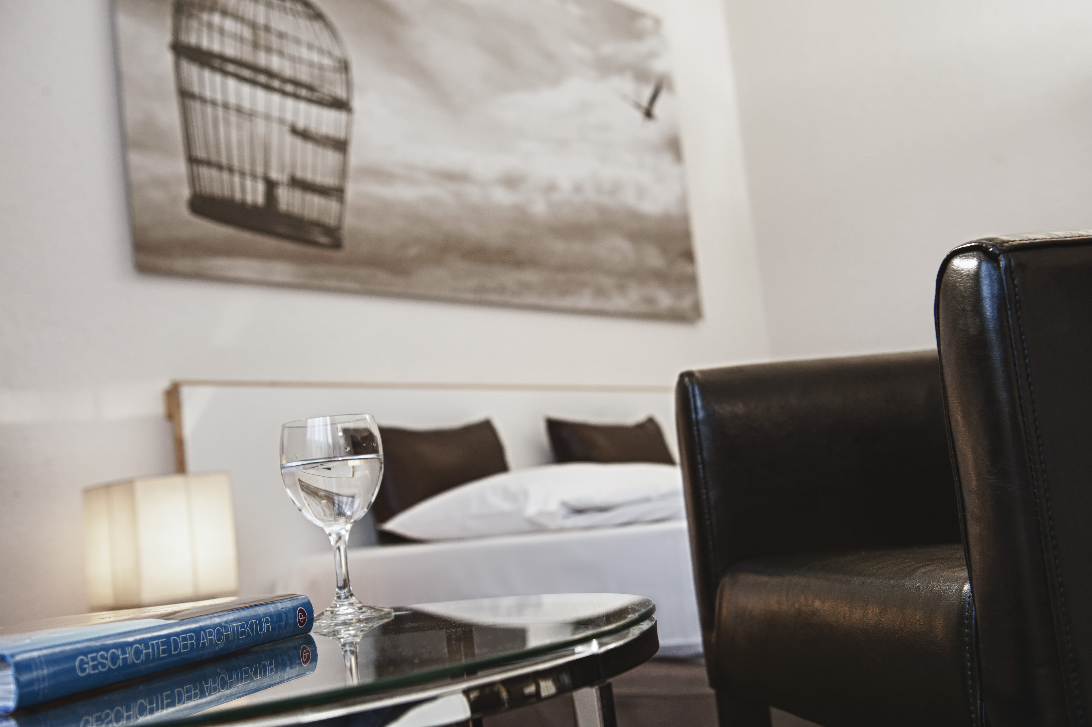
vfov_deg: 31.9
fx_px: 1273
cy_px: 364
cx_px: 546
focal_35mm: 42
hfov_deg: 46.4
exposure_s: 1/40
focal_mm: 42
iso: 400
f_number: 5.6
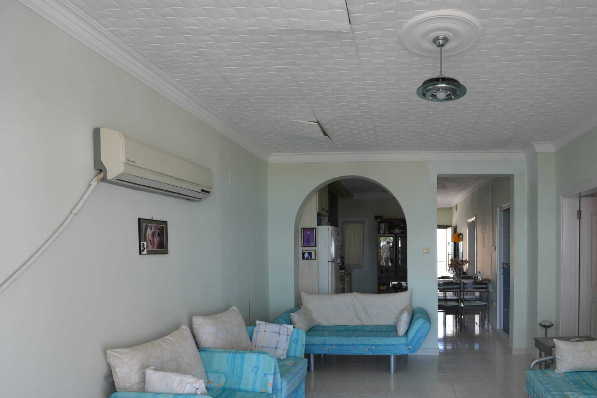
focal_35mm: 23
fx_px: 381
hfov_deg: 74.0
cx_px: 394
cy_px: 266
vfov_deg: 54.0
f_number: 4
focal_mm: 17
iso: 500
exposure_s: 1/160
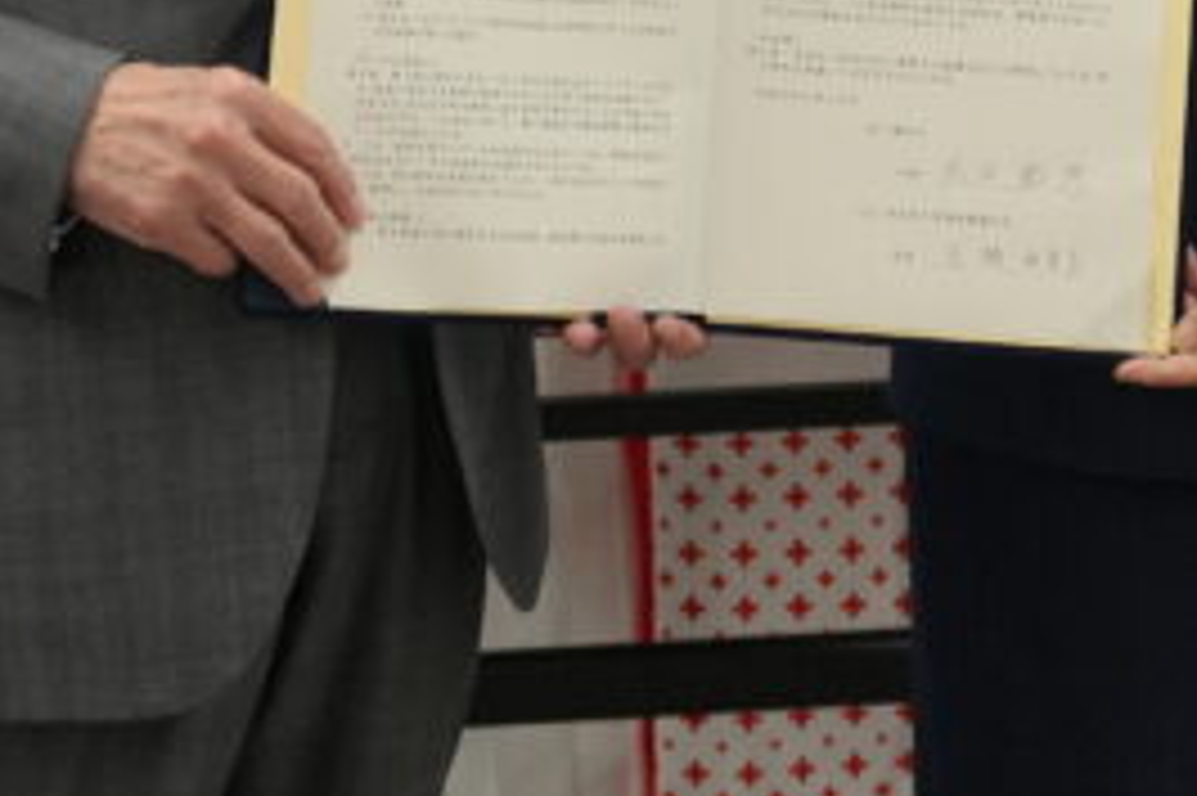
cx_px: 824
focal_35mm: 156
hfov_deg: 13.2
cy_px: -731
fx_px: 5181
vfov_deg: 8.4
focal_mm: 27
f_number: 4.5
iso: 1000
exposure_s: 1/160
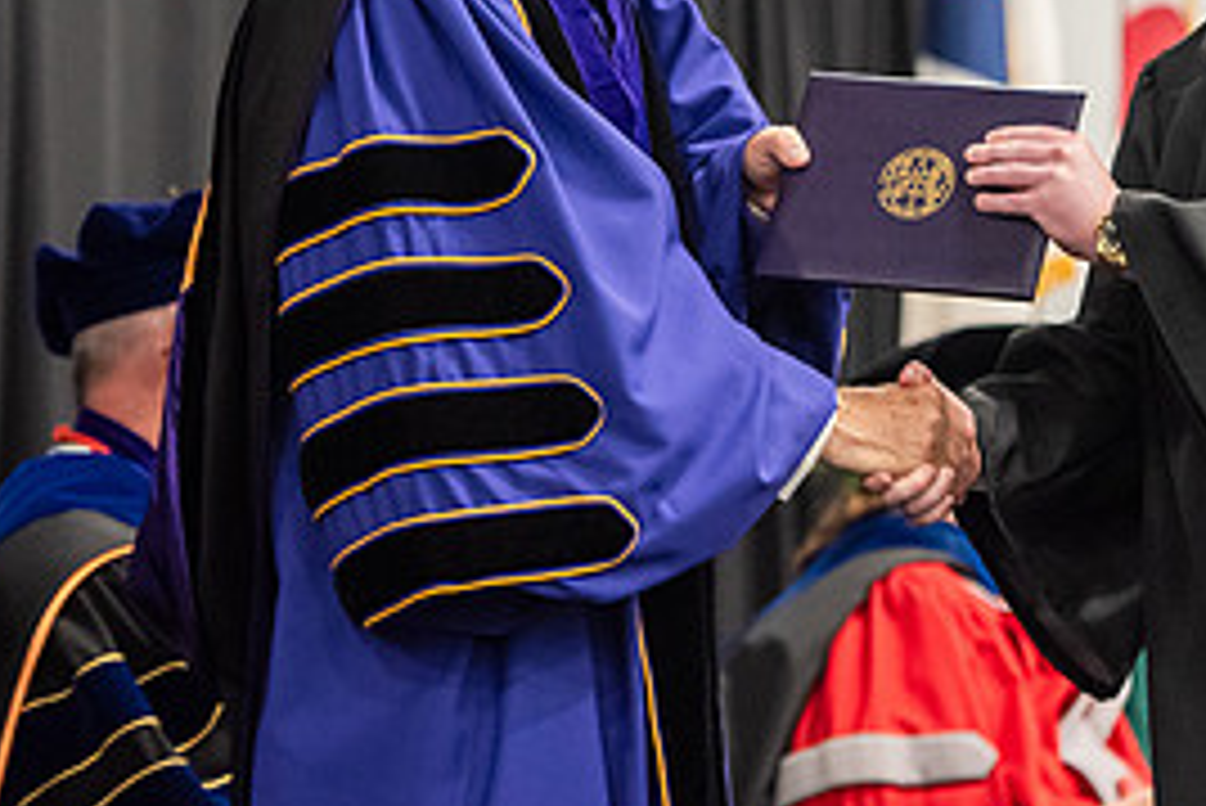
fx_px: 7407
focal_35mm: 221
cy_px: -20
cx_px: 950
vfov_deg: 6.2
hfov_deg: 9.3
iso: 3200
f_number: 3.2
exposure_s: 1/200
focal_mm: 102
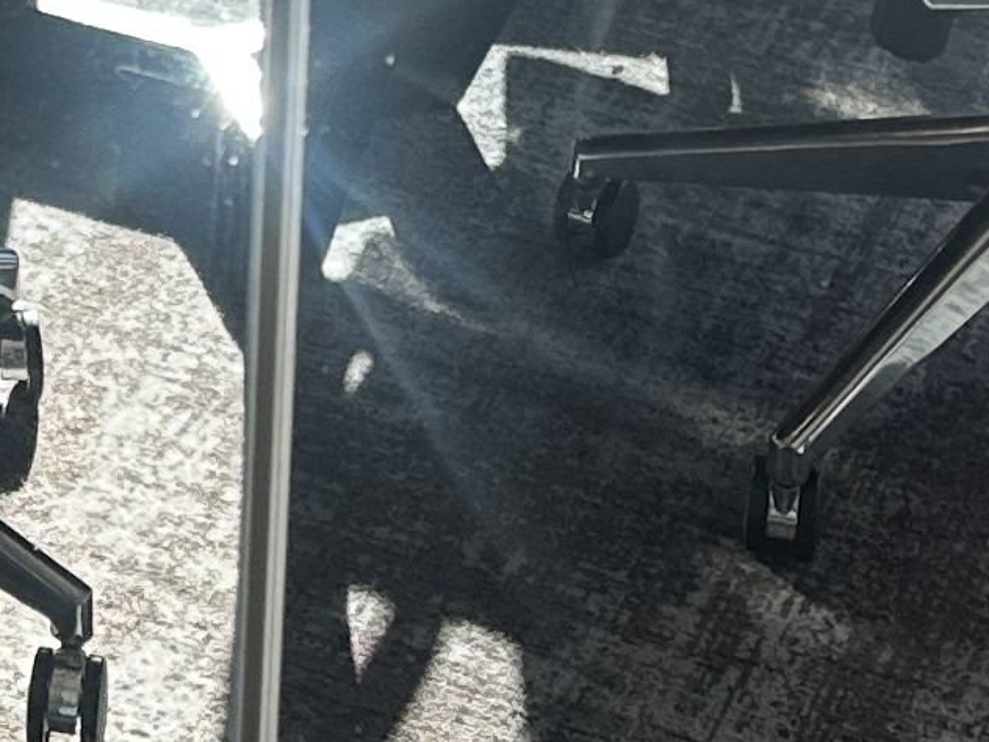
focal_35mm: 153
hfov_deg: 12.5
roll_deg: -0.5
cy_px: -1010
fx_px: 4371
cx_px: -302
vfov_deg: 8.8
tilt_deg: -11.3
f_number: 1.78
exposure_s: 1/120
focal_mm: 6.86
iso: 50
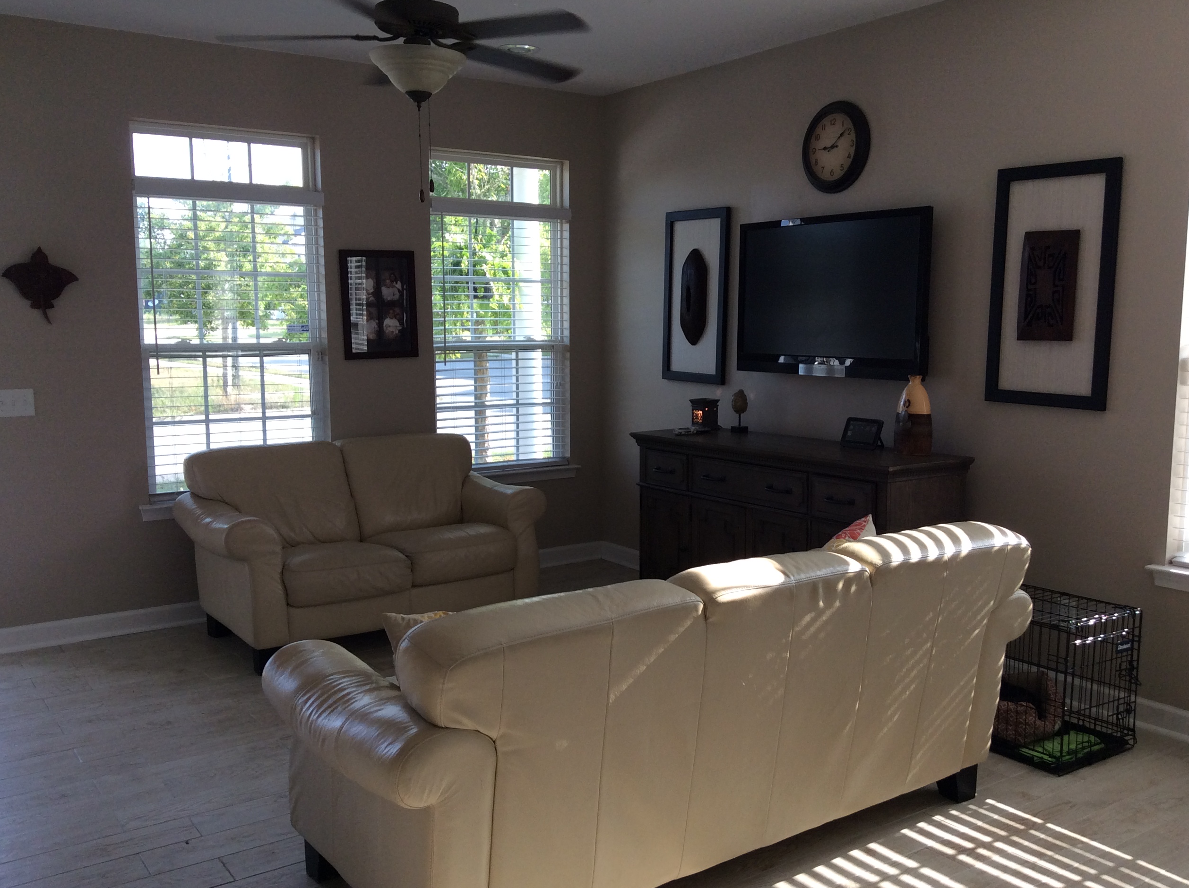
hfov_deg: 54.0
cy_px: 445
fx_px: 1166
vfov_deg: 41.7
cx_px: 605
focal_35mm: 34
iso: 40
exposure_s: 1/120
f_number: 2.4
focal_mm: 3.3
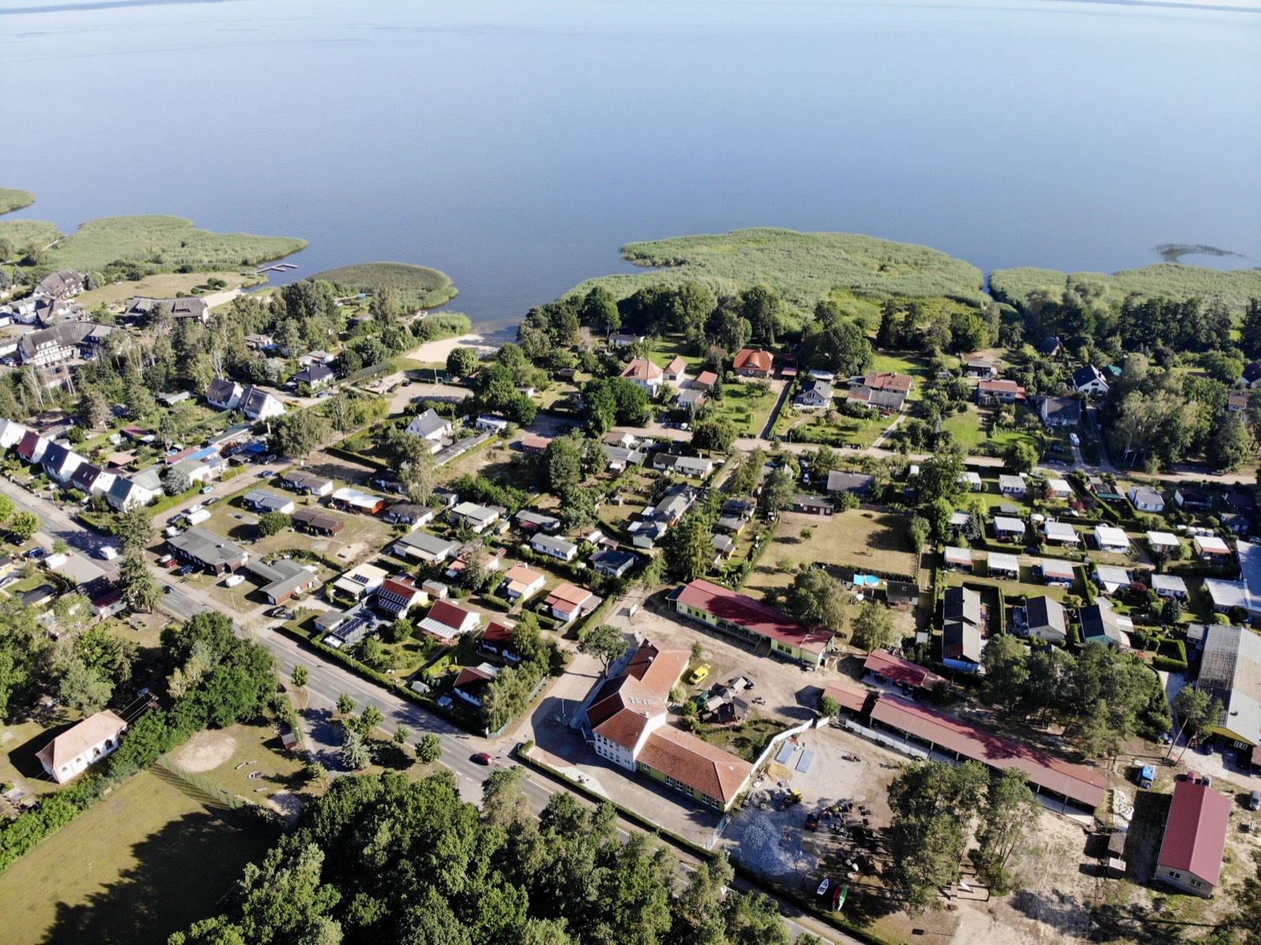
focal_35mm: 24
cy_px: 472
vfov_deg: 56.8
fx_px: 874
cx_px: 630
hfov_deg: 71.6
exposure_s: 1/485
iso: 100
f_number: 2.8
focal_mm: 4.5
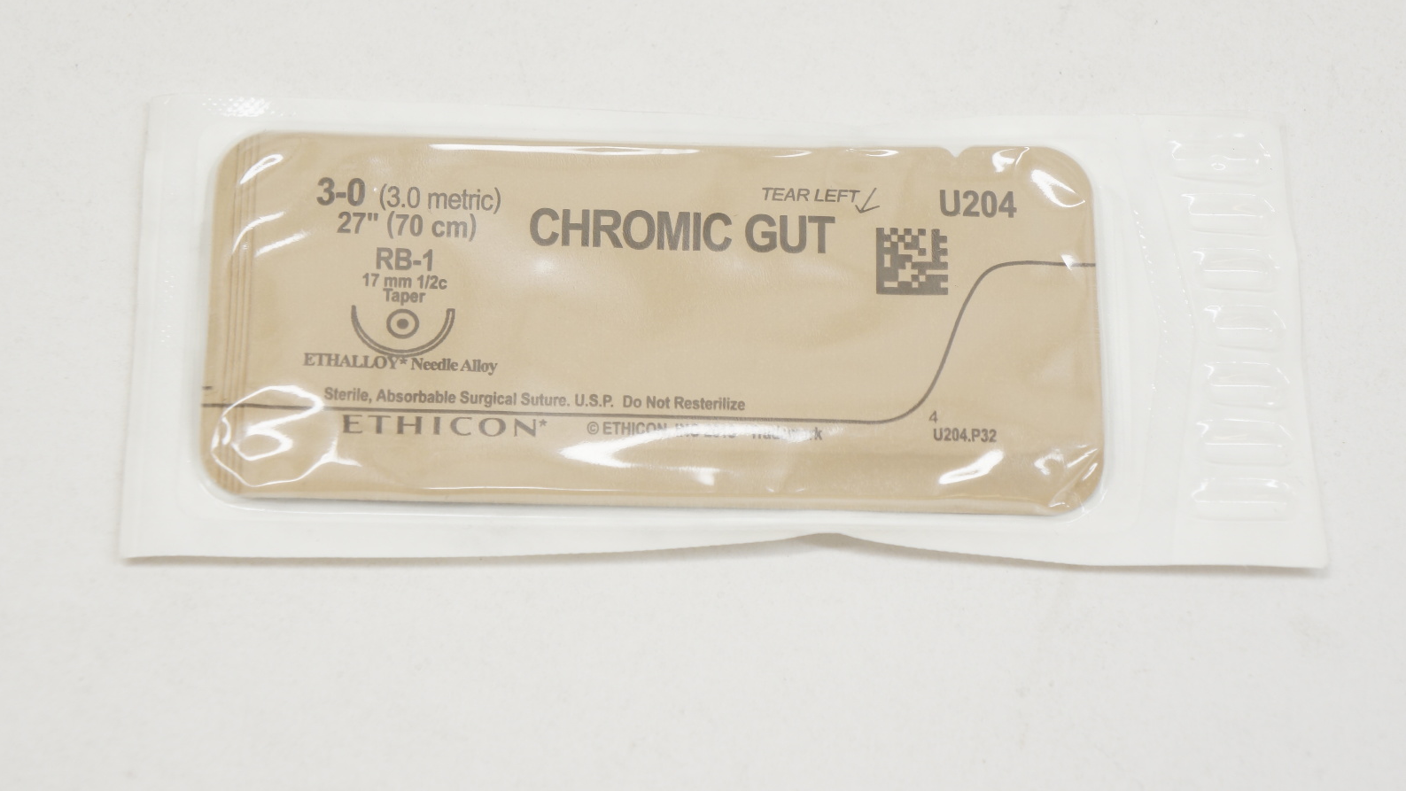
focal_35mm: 78
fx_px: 2891
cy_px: 355
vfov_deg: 15.6
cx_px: 704
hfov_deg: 27.3
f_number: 6.3
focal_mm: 49
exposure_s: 1/80
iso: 400
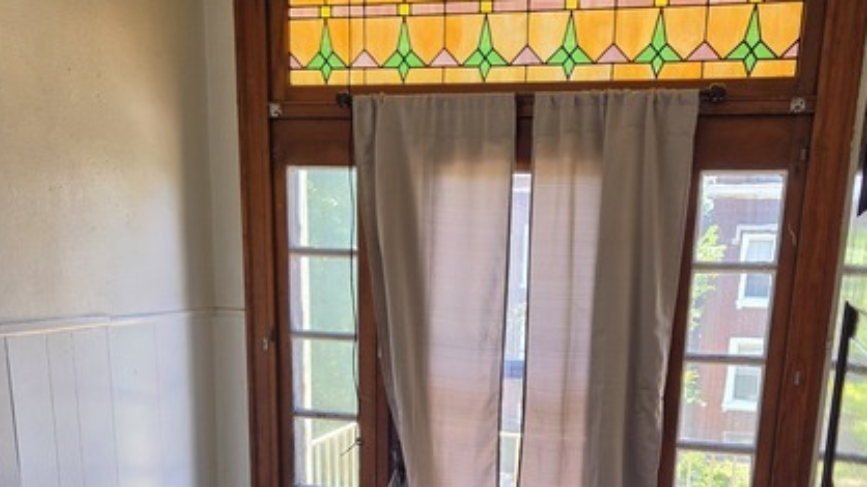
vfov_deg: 27.7
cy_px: 500
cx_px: 475
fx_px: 919
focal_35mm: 40
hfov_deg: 50.4
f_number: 1.8
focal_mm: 5.4
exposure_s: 1/180
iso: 125
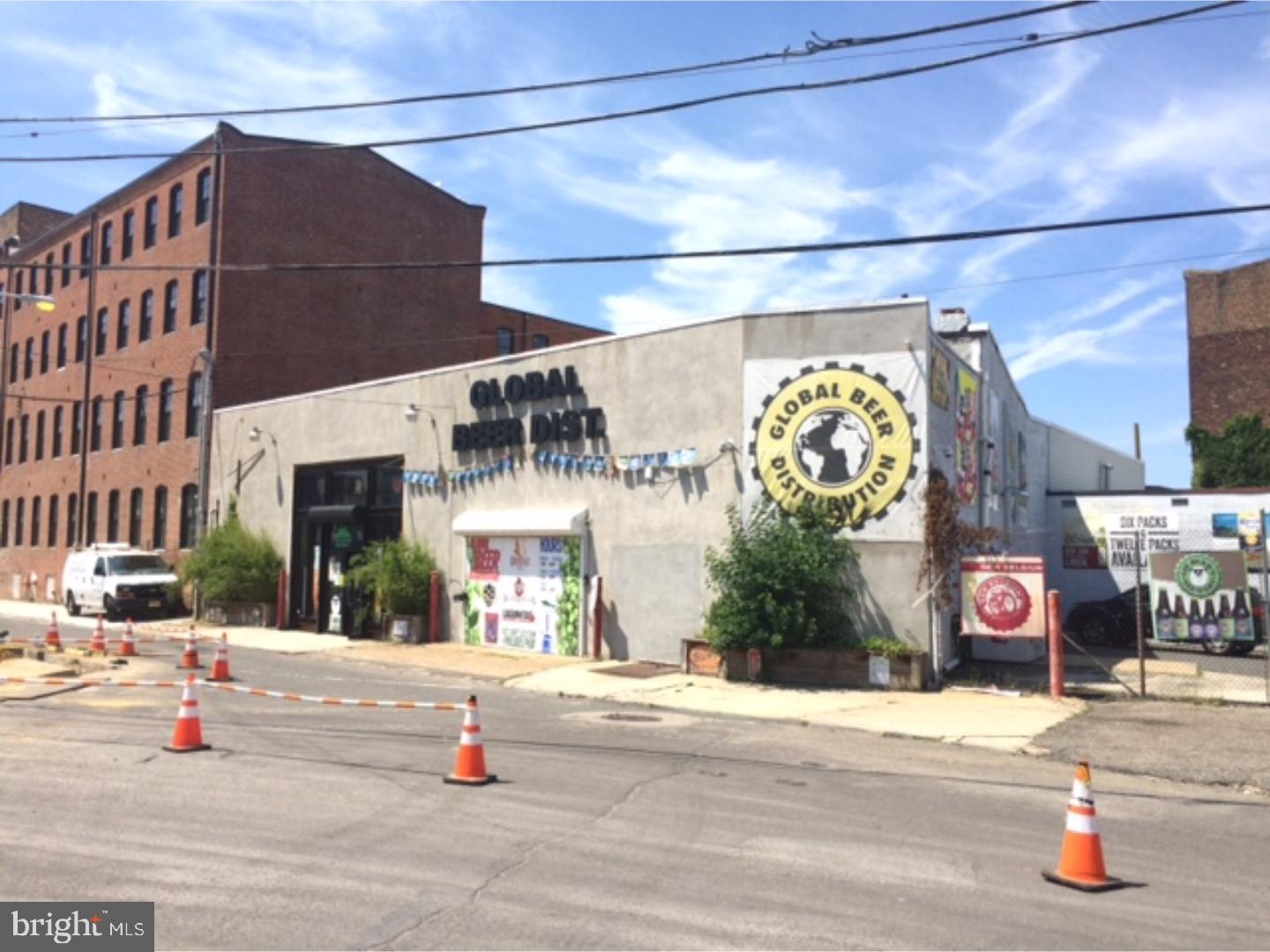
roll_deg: -2.1
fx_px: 1064
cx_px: 635
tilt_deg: -1.1
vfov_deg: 48.2
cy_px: 476
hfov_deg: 61.7
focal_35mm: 29
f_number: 2.2
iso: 32
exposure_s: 1/2740
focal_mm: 4.15
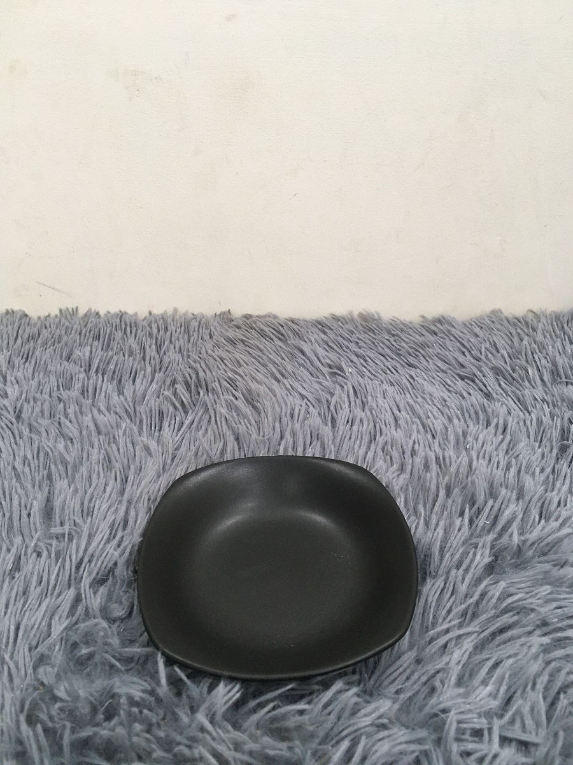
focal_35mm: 29
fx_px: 640
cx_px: 286
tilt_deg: -36.5
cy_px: 382
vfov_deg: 61.7
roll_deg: +0.4
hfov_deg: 48.2
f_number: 2.2
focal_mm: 4.15
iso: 160
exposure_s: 1/33
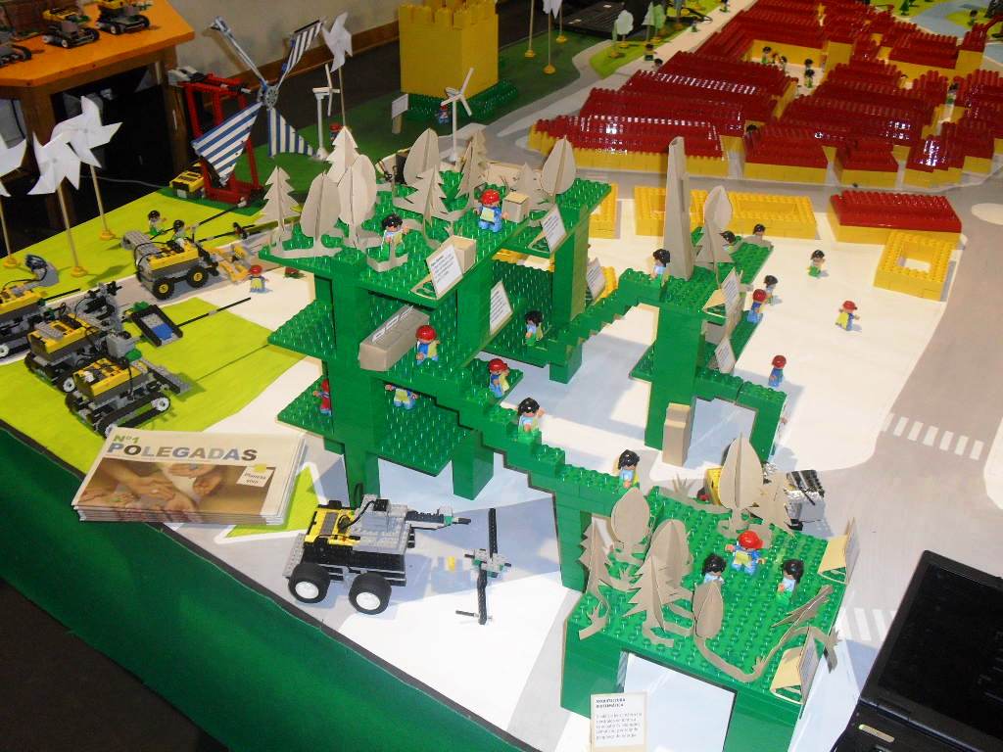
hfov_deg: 52.6
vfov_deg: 40.7
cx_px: 502
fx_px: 1014
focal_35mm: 35
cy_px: 376
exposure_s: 1/45
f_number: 3.2
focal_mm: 6.3
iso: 200
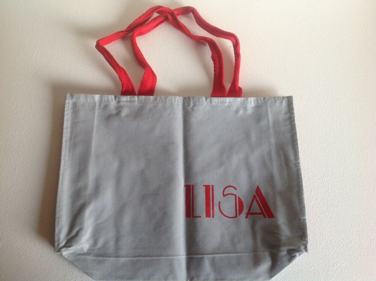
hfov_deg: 52.7
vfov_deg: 40.6
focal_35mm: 35
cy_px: 140
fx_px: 380
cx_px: 188
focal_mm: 4.28
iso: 80
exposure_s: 1/15
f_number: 2.4
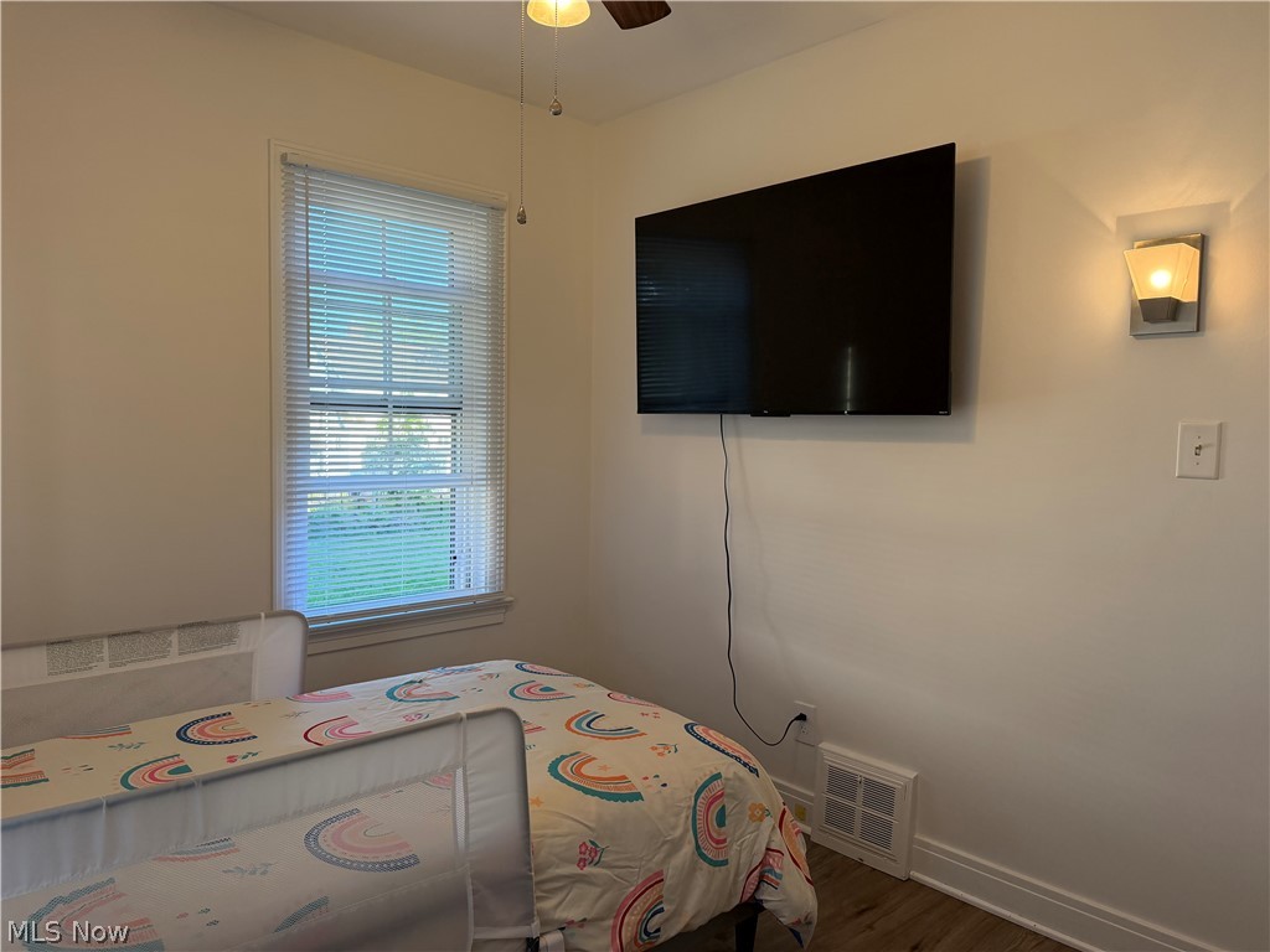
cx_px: 635
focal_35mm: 24
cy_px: 476
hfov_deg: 71.6
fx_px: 881
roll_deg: -0.6
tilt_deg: -2.8
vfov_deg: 56.8
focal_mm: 6.76
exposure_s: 1/191
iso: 200
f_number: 1.78
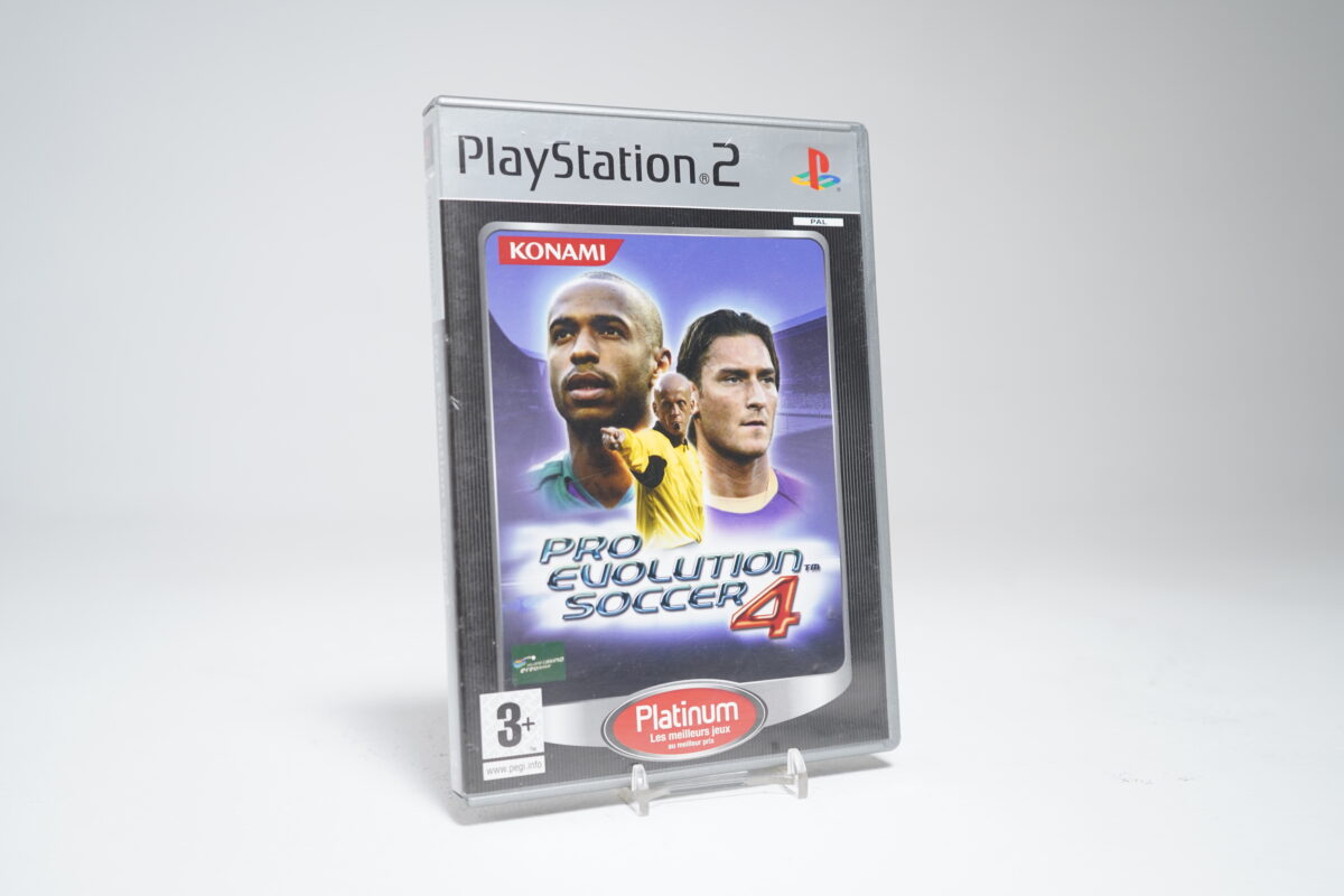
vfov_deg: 36.9
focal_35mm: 36
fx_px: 1344
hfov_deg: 53.1
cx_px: 672
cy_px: 448
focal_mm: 36
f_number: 5
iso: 640
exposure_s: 1/20
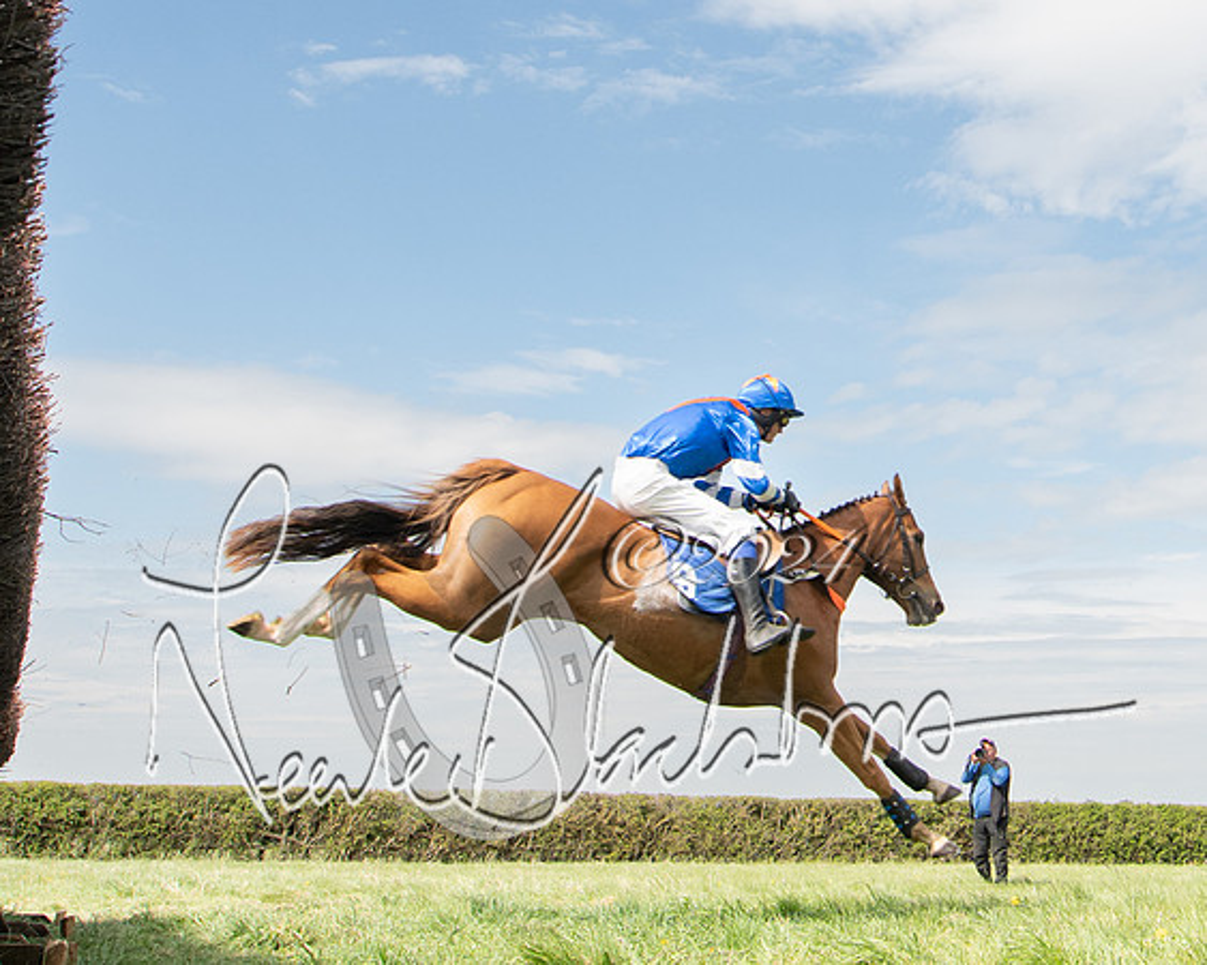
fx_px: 1789
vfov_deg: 29.7
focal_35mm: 50
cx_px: 961
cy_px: 250
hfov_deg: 36.1
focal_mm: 20
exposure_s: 1/1100
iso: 800
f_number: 8
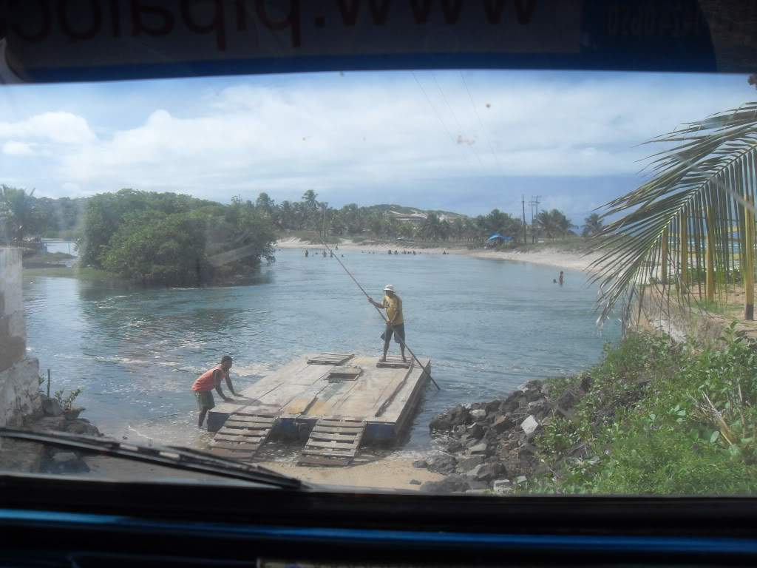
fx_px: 744
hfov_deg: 54.0
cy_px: 284
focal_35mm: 34
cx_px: 378
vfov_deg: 41.8
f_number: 7
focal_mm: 6.3
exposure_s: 1/250
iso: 80
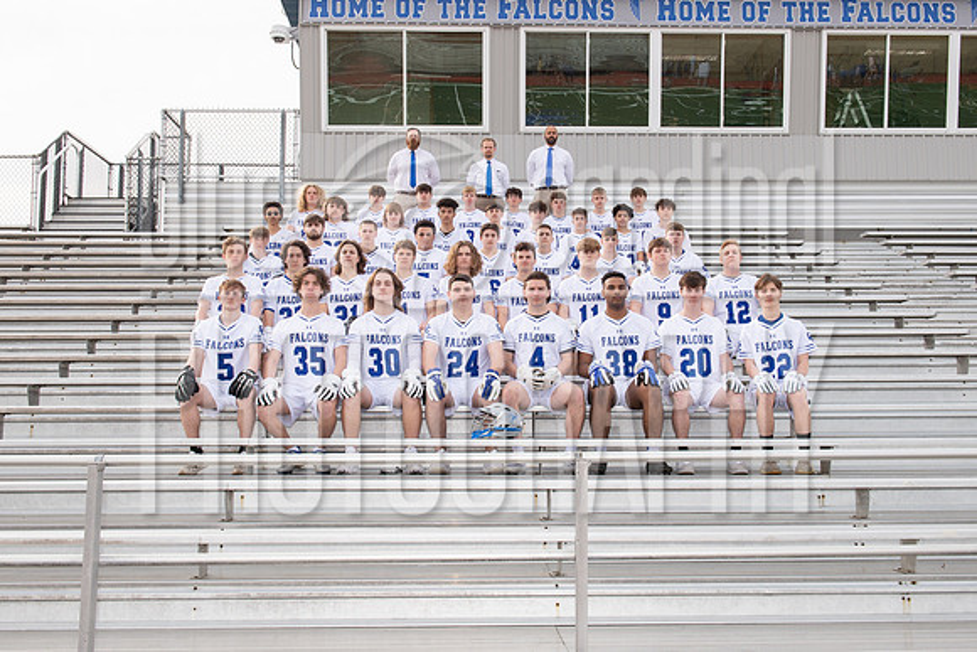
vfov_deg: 34.0
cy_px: 302
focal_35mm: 39
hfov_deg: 49.2
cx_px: 497
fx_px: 1067
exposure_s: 1/250
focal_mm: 32
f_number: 9
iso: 320
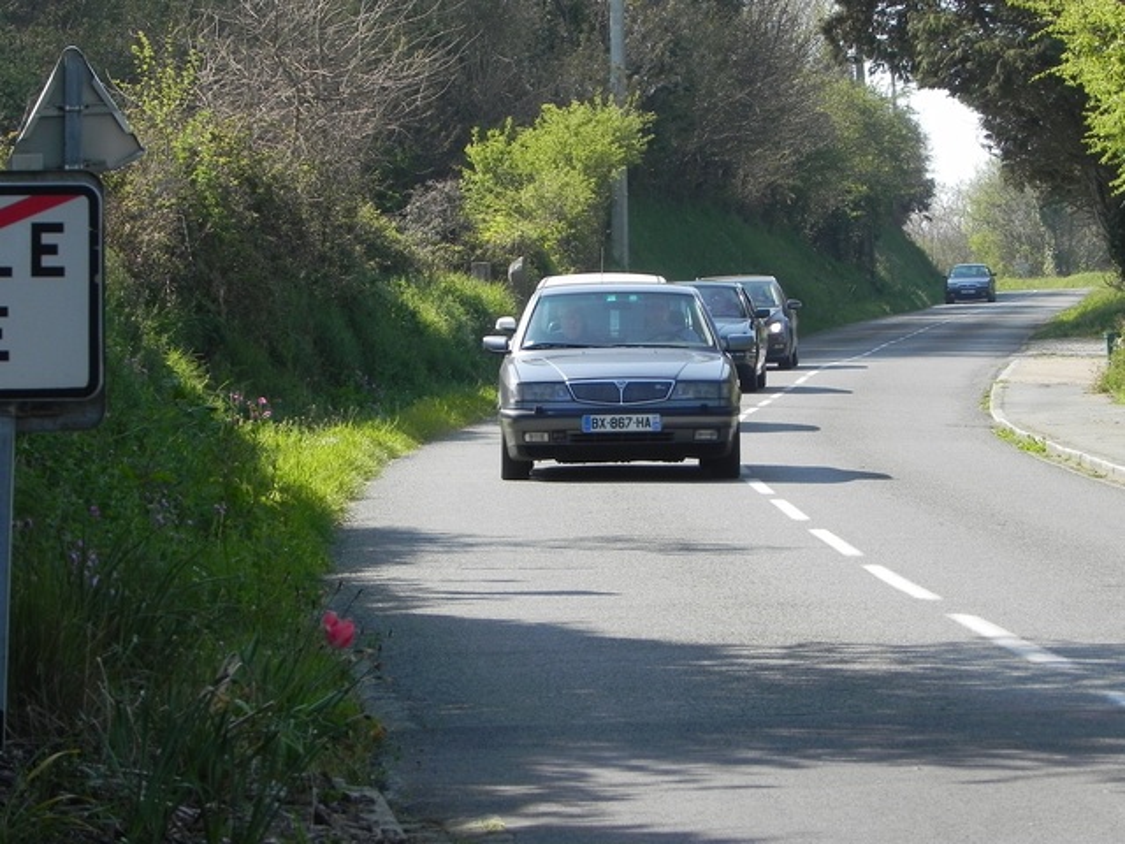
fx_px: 5980
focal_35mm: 184
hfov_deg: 10.7
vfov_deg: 8.1
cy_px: 422
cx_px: 562
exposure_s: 1/247
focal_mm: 32.7
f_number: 6.3
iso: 160
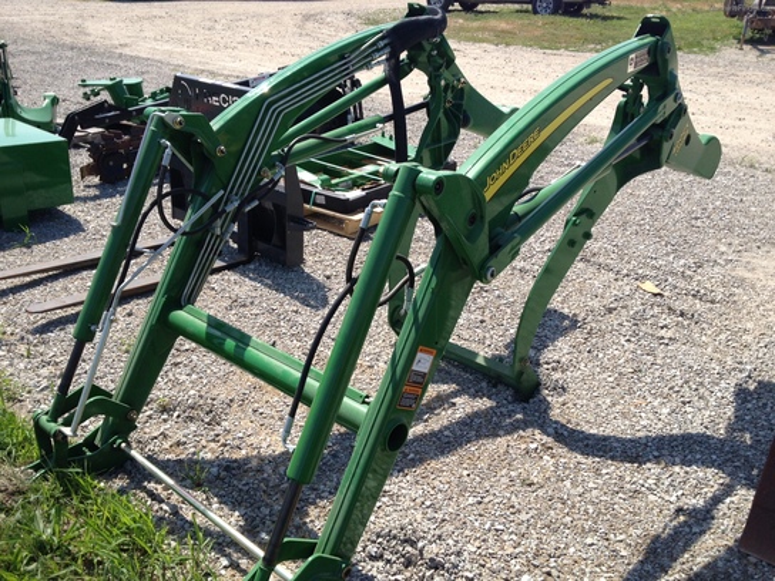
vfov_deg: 40.7
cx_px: 388
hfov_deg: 52.6
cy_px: 290
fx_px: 784
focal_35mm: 35
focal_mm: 4.28
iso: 64
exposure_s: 1/1200
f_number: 2.4
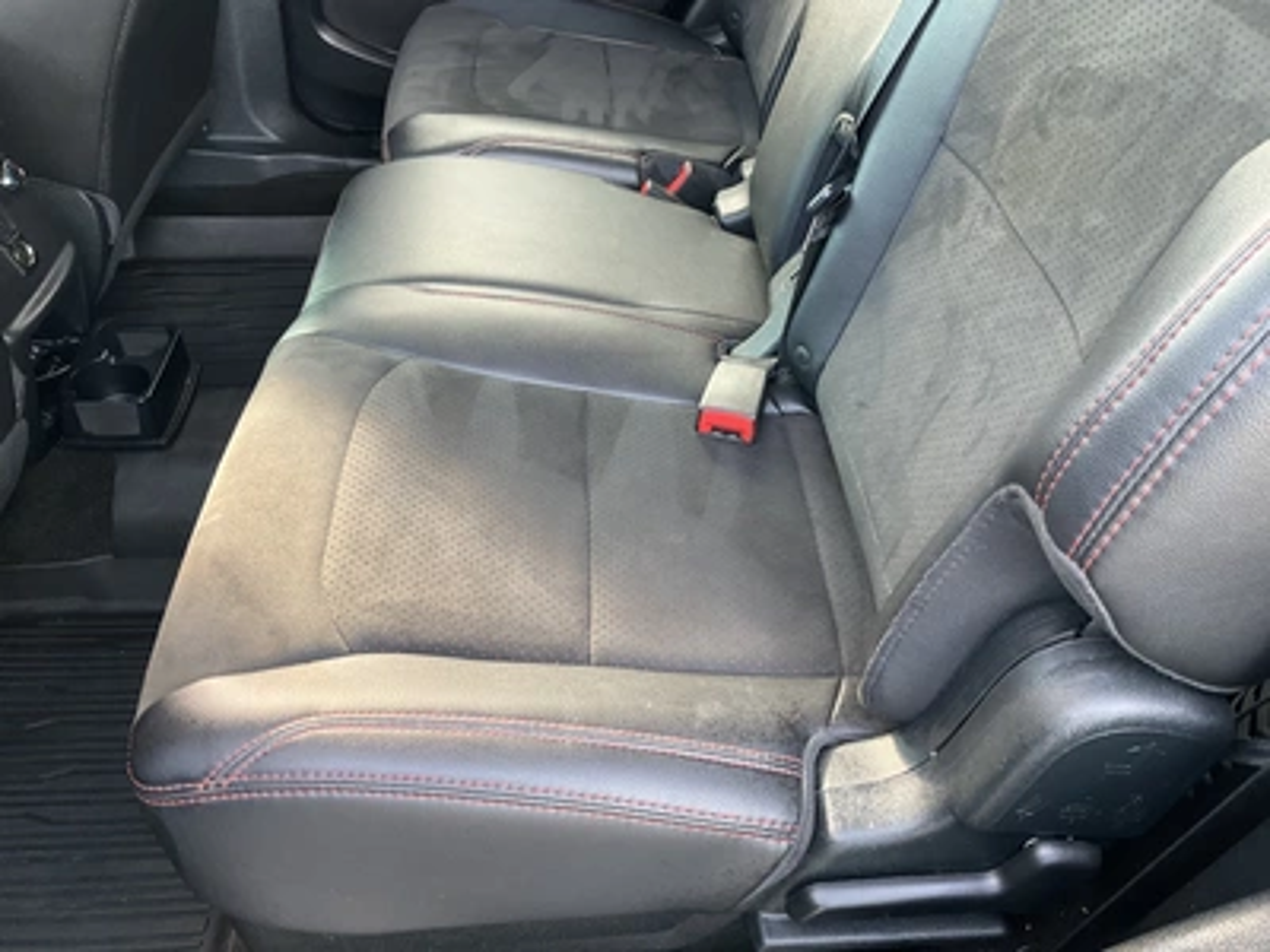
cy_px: 476
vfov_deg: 48.2
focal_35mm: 29
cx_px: 635
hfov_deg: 61.7
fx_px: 1064
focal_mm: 3
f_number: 1.8
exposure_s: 1/60
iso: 80
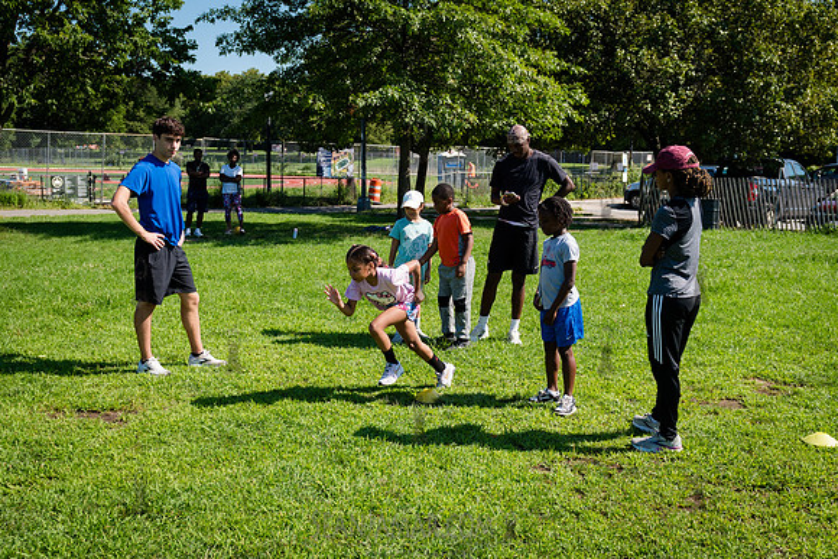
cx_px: 419
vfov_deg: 34.7
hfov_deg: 50.2
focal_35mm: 38
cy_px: 280
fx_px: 894
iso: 200
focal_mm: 24
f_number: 3.5
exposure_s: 1/1250
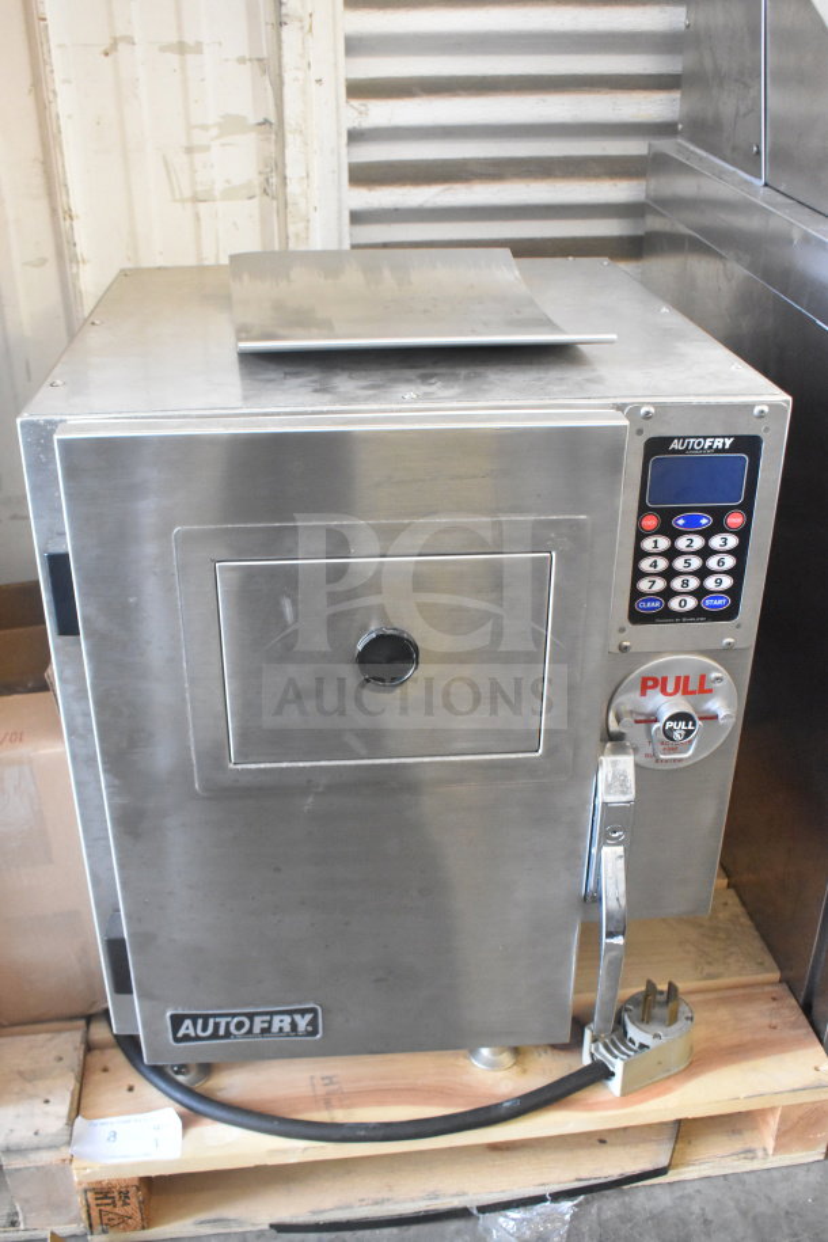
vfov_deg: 57.2
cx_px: 414
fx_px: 1138
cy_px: 621
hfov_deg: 40.0
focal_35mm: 33
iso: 6400
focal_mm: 22
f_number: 5.6
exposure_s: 1/125
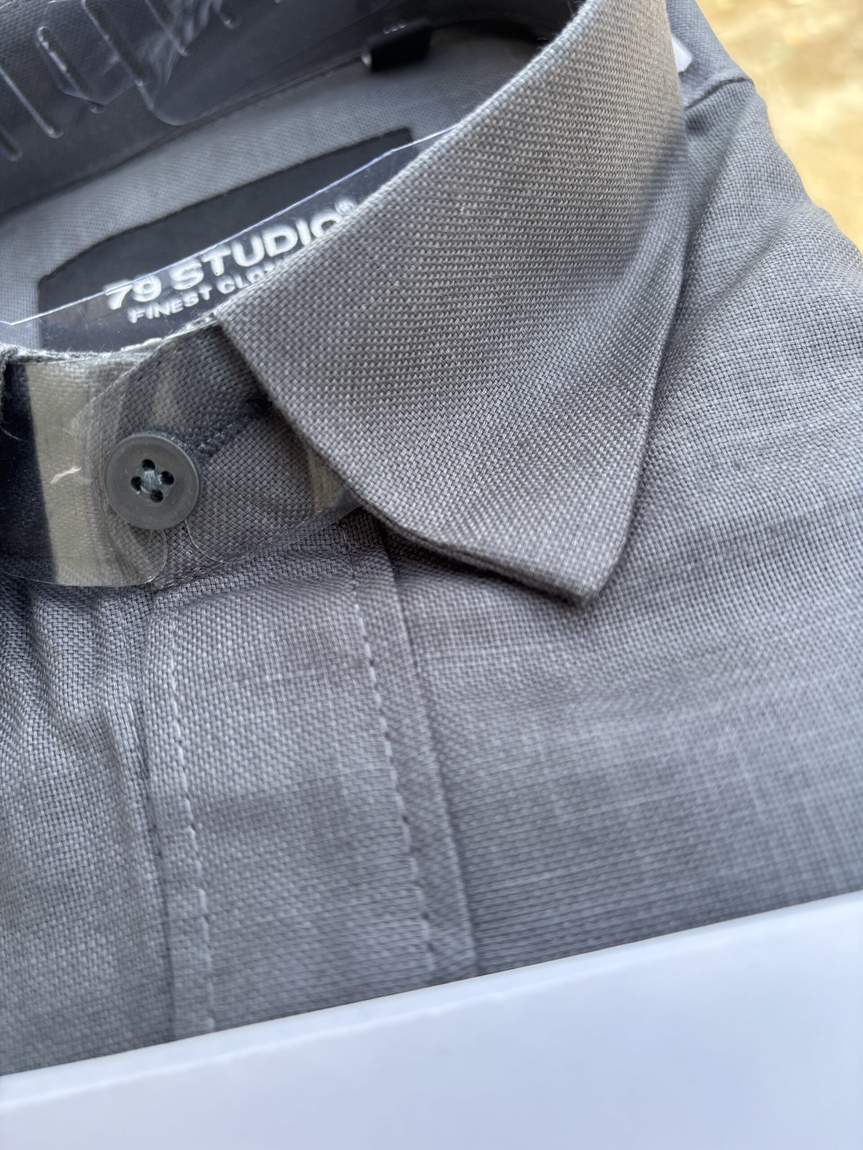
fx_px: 864
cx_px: 432
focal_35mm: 26
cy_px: 575
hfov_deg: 53.1
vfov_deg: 67.3
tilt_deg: -52.1
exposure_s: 1/441
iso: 50
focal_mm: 5.96
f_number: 1.6
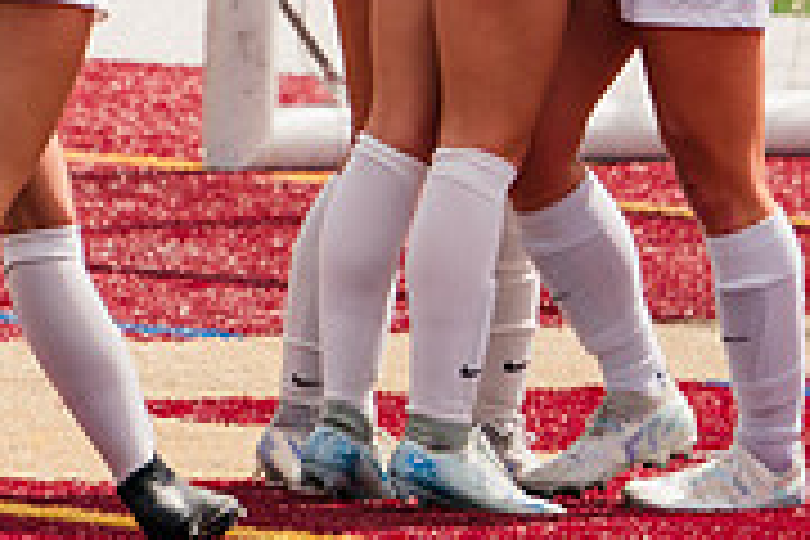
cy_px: -247
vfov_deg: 0.6
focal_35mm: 2203
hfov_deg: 0.9
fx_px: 49564
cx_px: 351
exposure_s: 1/1600
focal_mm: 588
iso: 320
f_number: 6.3
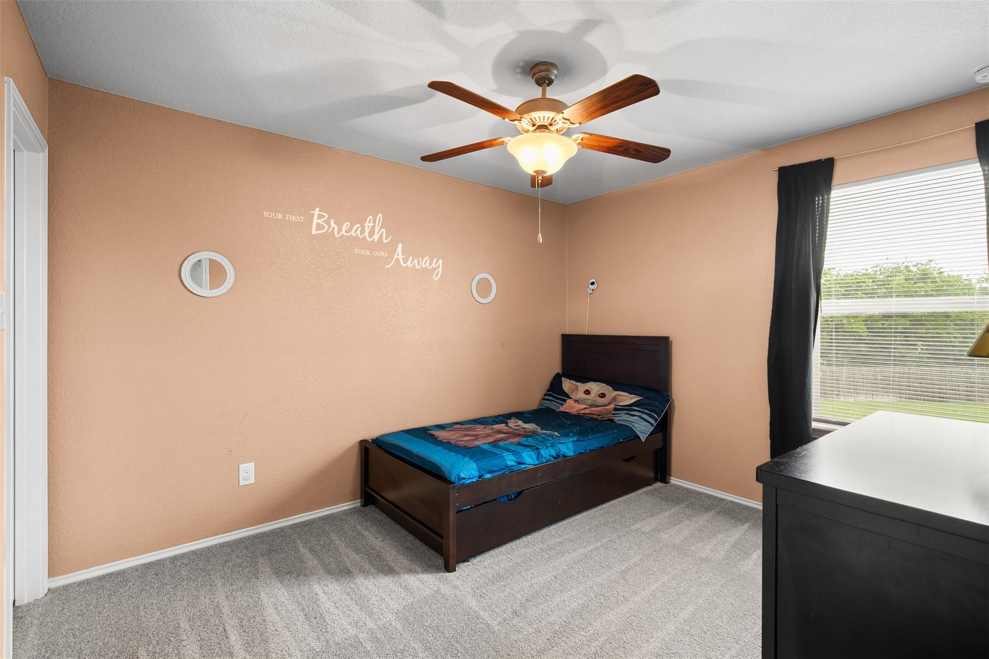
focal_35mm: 16
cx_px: 494
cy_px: 330
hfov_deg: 96.7
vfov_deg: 73.7
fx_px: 439
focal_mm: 16
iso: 100
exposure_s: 6
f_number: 10
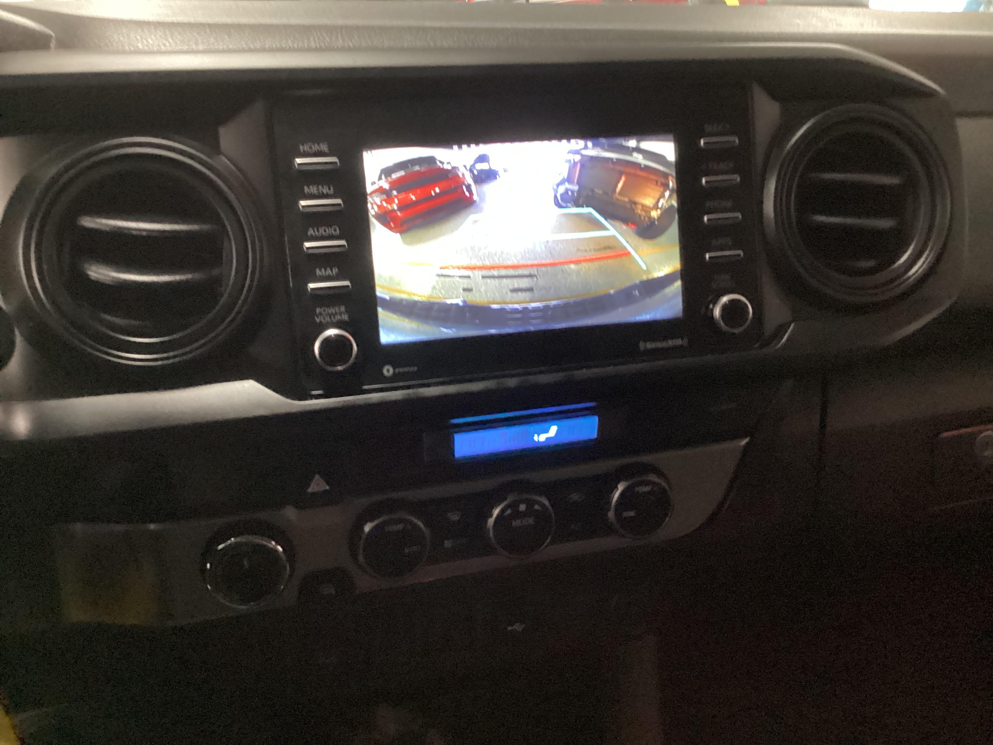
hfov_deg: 58.4
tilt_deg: -26.6
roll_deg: -2.4
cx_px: 496
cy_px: 372
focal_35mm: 31
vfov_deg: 45.4
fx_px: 889
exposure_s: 1/25
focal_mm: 3.3
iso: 640
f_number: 2.4
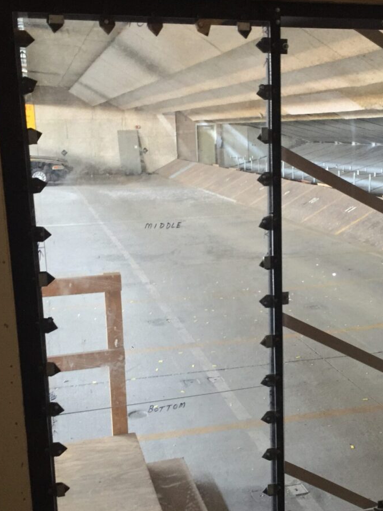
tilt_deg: -10.0
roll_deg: +1.4
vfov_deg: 52.4
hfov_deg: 40.7
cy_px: 294
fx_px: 516
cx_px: 188
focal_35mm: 35
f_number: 2.2
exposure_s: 1/20
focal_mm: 4.15
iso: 250
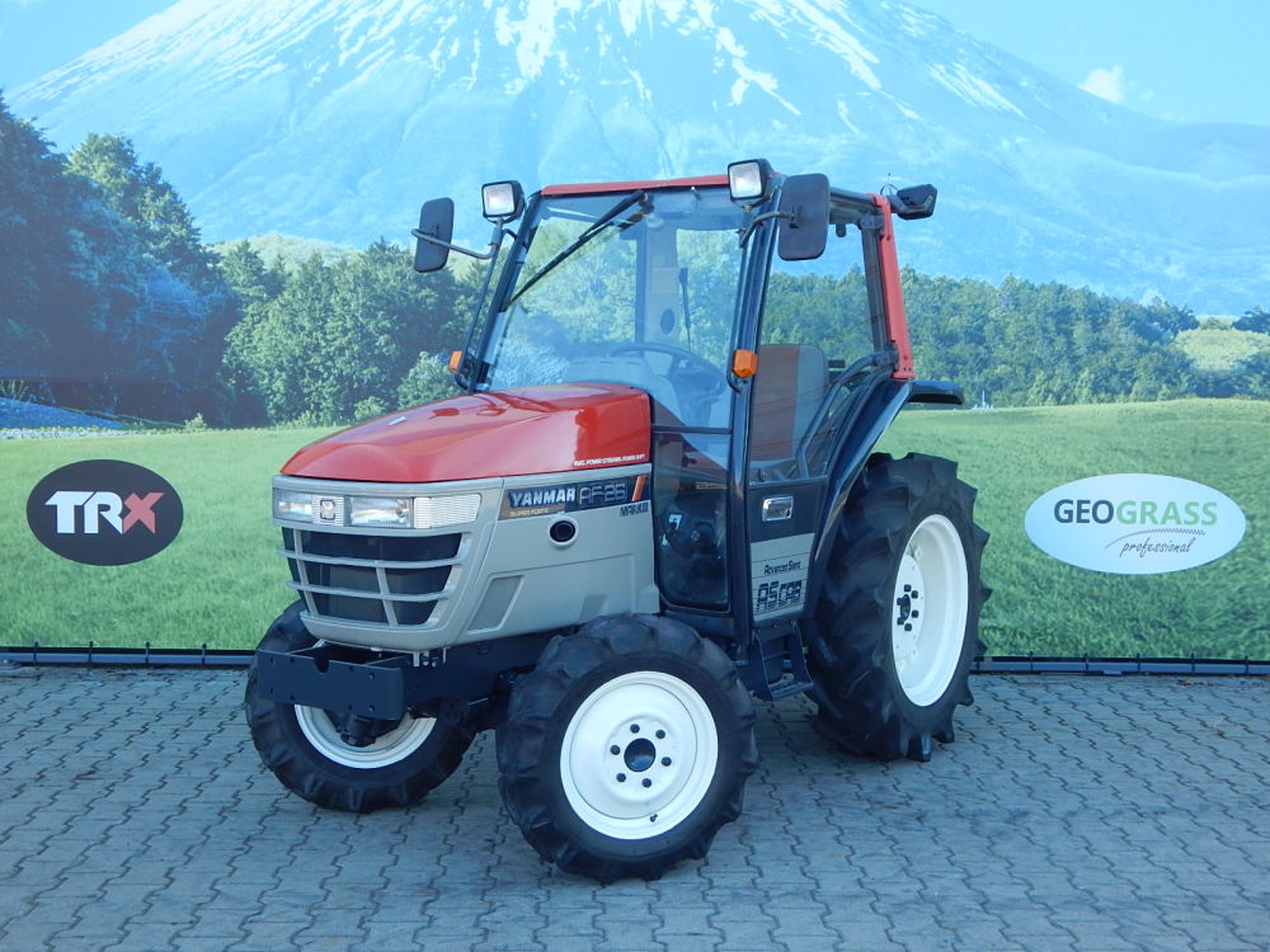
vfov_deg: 33.6
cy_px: 476
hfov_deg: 43.9
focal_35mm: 43
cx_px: 635
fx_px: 1578
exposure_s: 1/125
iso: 125
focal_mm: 7.7
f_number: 3.6
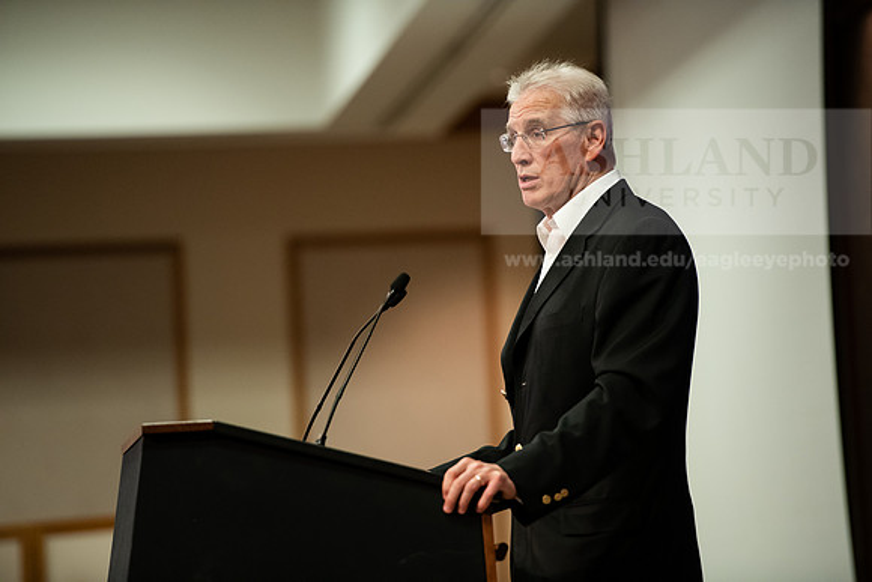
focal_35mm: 195
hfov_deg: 10.5
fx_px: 4724
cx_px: 436
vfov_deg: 7.0
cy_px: 291
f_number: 2.8
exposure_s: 1/200
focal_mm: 195
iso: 2500
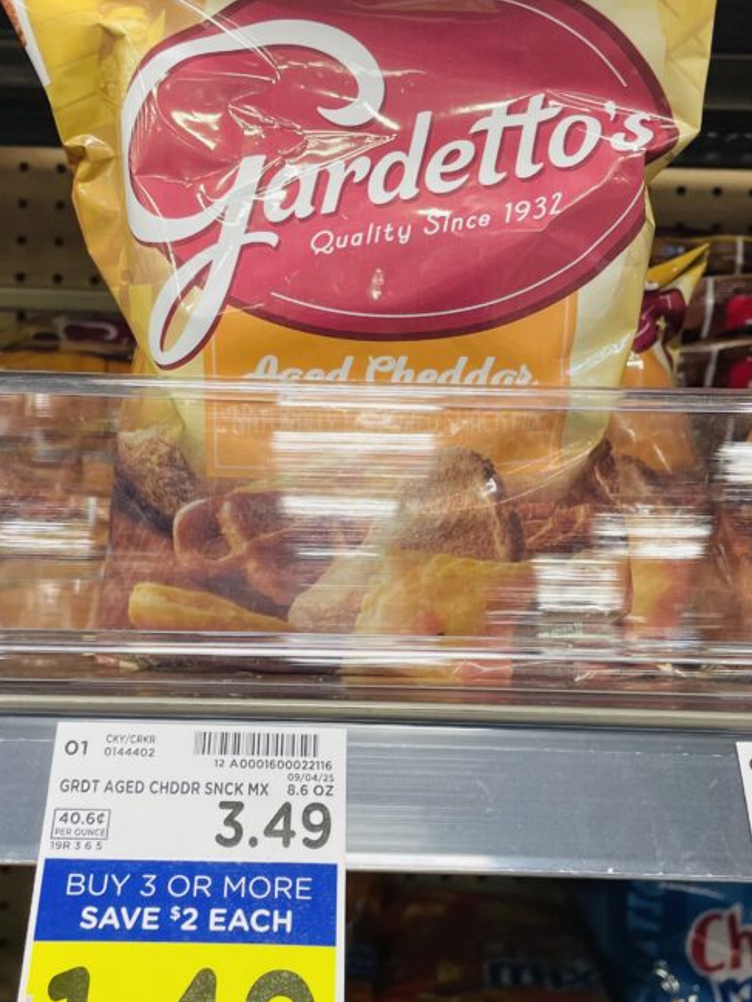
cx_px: 351
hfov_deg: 35.1
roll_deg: -0.1
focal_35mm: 41
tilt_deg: +0.0
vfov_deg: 45.7
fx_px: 1187
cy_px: 554
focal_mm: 4.2
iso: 125
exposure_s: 1/120
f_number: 1.6
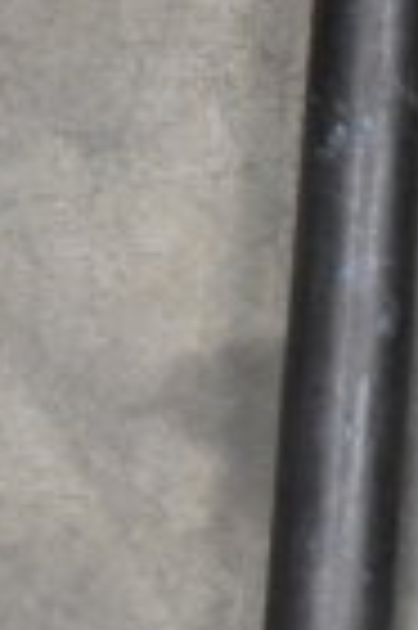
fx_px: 5993
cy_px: -484
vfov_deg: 5.9
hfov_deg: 4.0
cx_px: 526
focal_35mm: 343
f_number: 4.5
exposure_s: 1/60
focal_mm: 35
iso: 4000
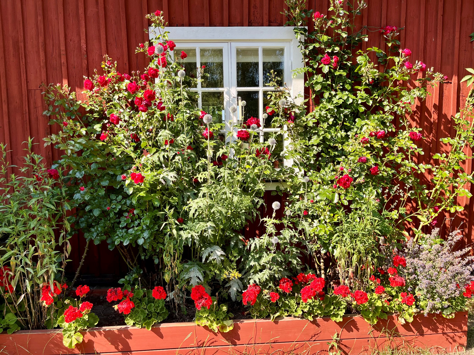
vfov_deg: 53.1
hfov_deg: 67.3
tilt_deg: -7.9
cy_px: 178
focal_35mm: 26
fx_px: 356
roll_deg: +0.4
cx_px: 237
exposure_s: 1/727
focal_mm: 5.1
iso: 50
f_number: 1.6
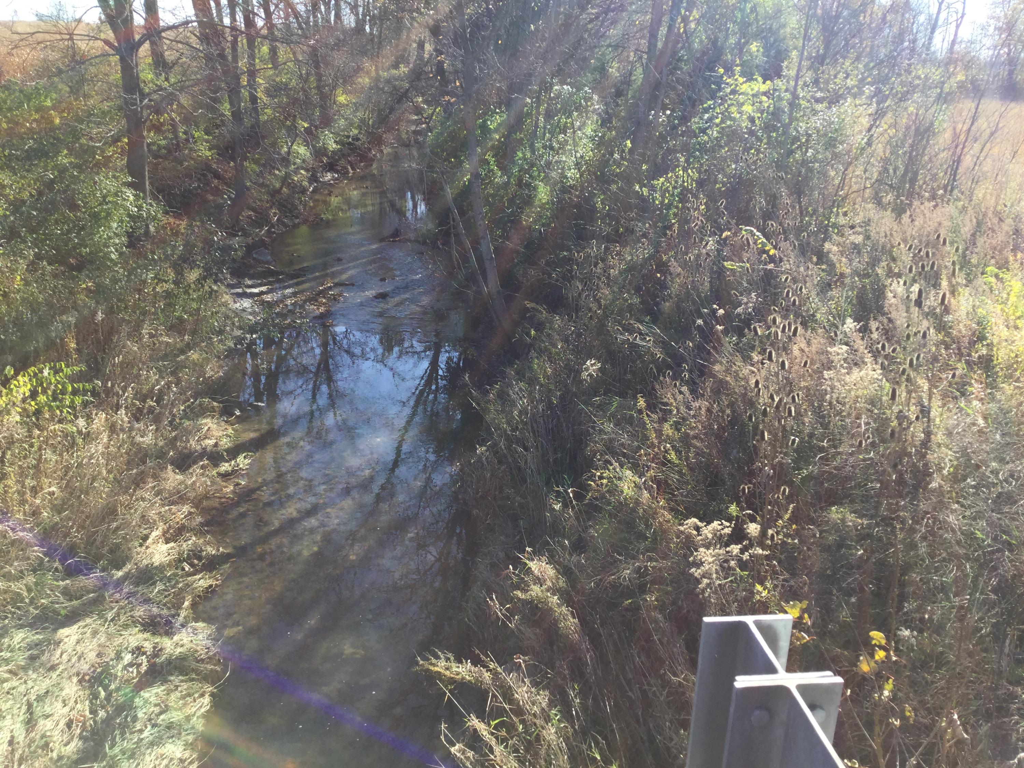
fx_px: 917
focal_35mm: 31
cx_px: 512
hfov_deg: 58.4
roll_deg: -1.9
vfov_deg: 45.4
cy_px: 384
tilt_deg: -18.8
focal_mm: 3.3
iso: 25
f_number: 2.4
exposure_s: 1/438
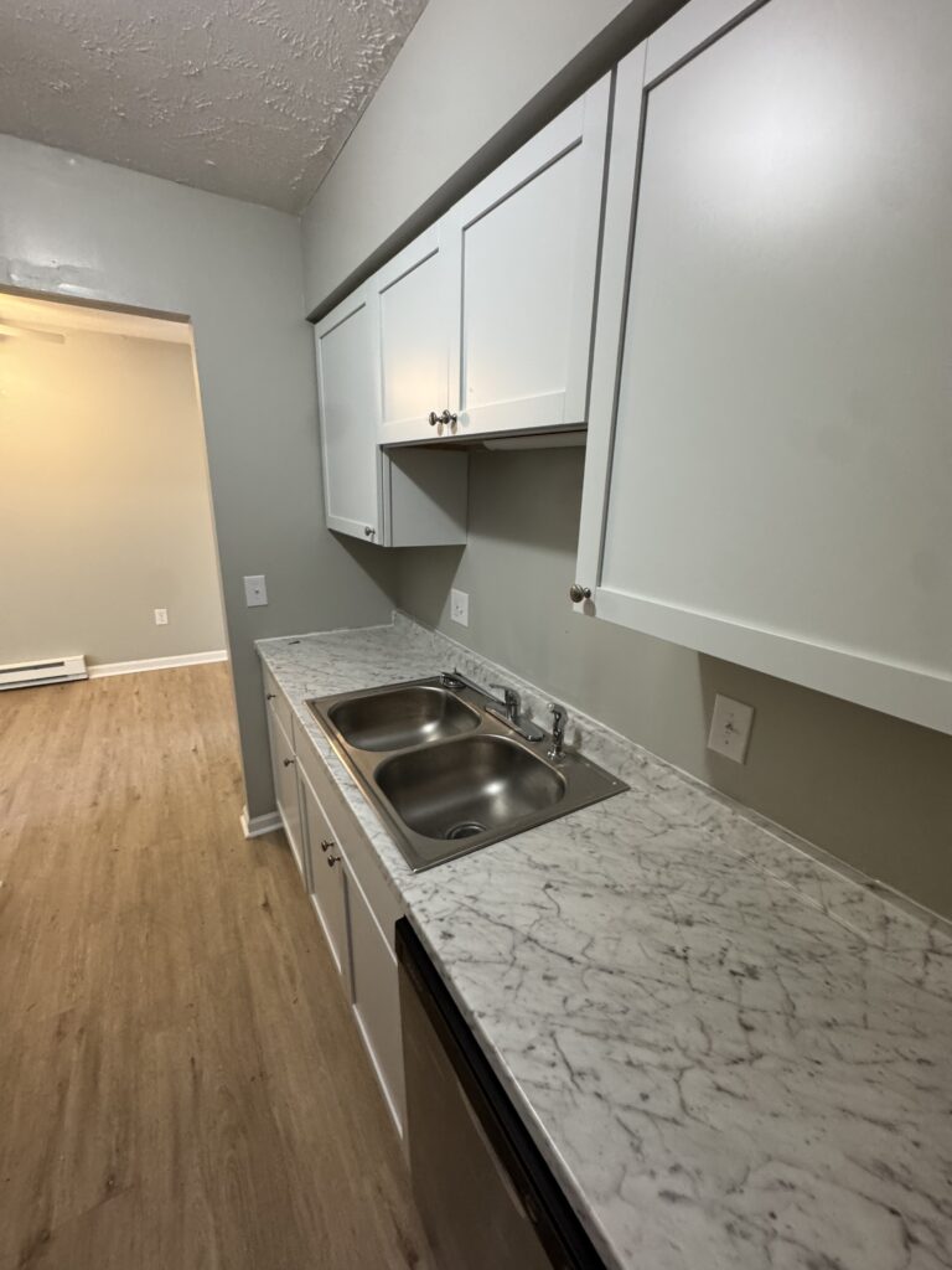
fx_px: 513
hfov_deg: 85.7
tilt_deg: -16.8
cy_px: 635
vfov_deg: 102.1
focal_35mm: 14
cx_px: 476
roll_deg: -2.3
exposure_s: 1/60
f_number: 2.2
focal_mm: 2.22
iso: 400
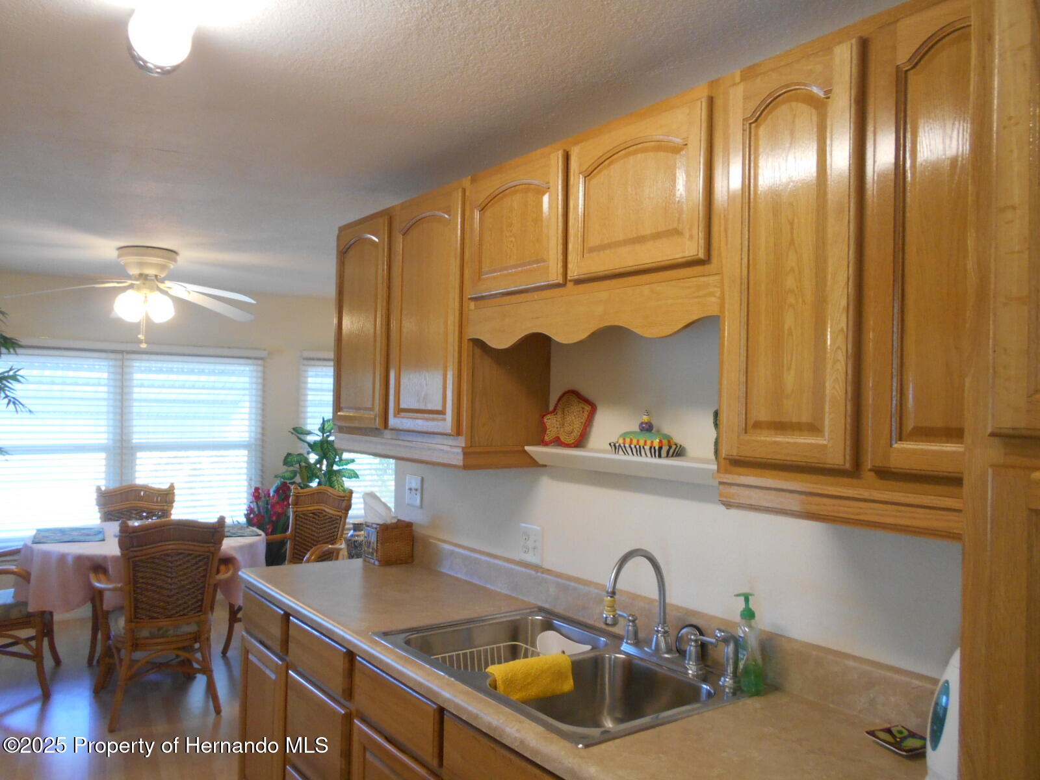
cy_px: 390
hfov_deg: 67.3
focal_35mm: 26
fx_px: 781
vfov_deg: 53.1
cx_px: 520
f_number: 3.2
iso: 220
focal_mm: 4.6
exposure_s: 1/30
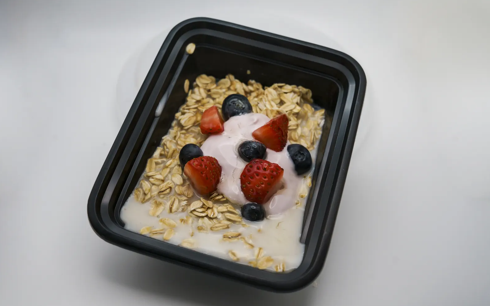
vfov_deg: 35.3
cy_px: 158
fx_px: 481
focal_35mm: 36
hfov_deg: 54.0
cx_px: 244
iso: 1250
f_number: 5.6
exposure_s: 1/80
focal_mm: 35
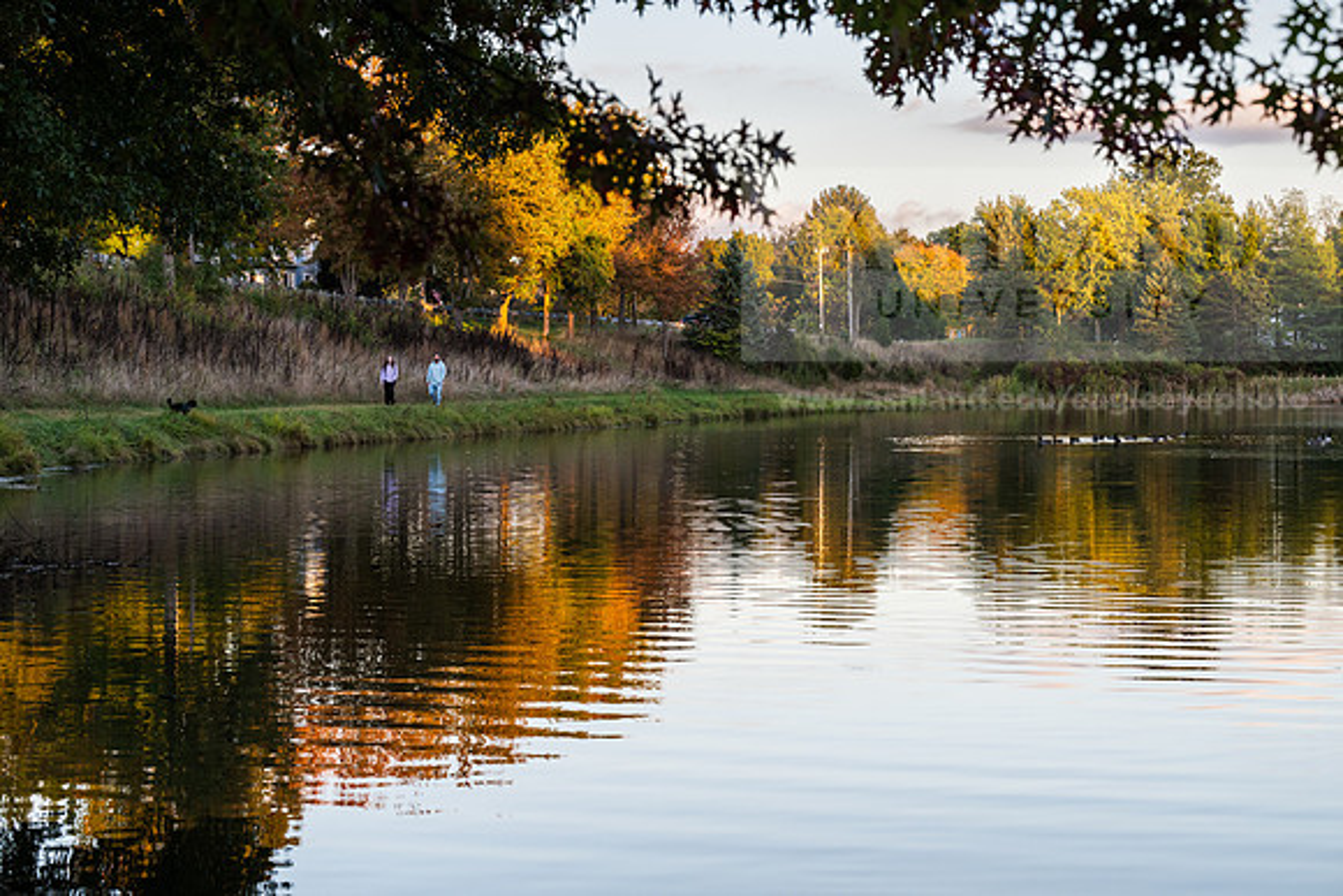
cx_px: 672
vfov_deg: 19.5
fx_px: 2612
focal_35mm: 70
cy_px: 448
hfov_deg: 28.8
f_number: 5.6
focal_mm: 70
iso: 500
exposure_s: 1/320
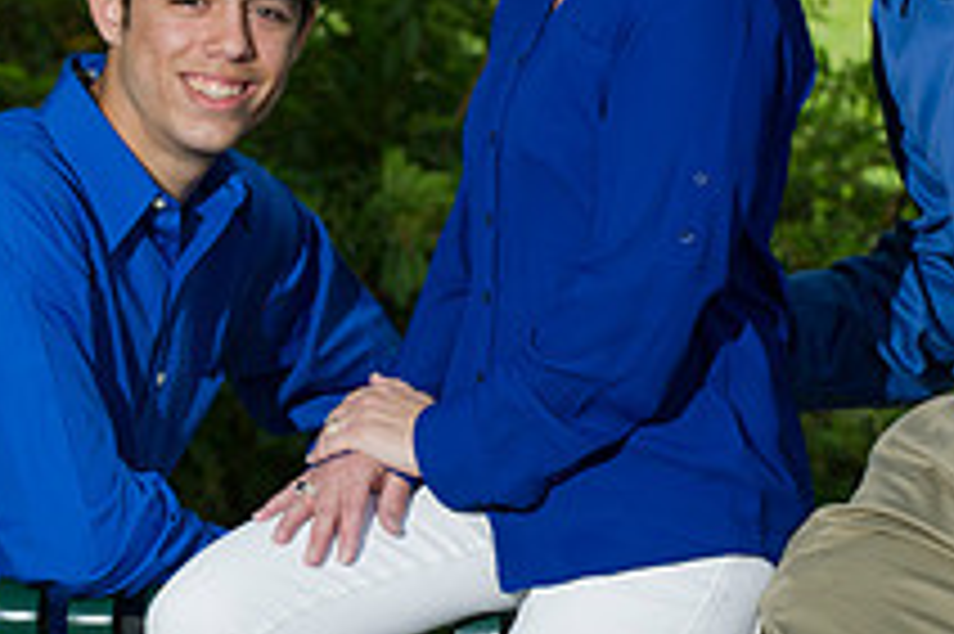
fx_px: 10141
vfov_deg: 3.6
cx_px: 230
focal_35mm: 383
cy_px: 99
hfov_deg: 5.4
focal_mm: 140
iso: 320
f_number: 5
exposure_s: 1/250
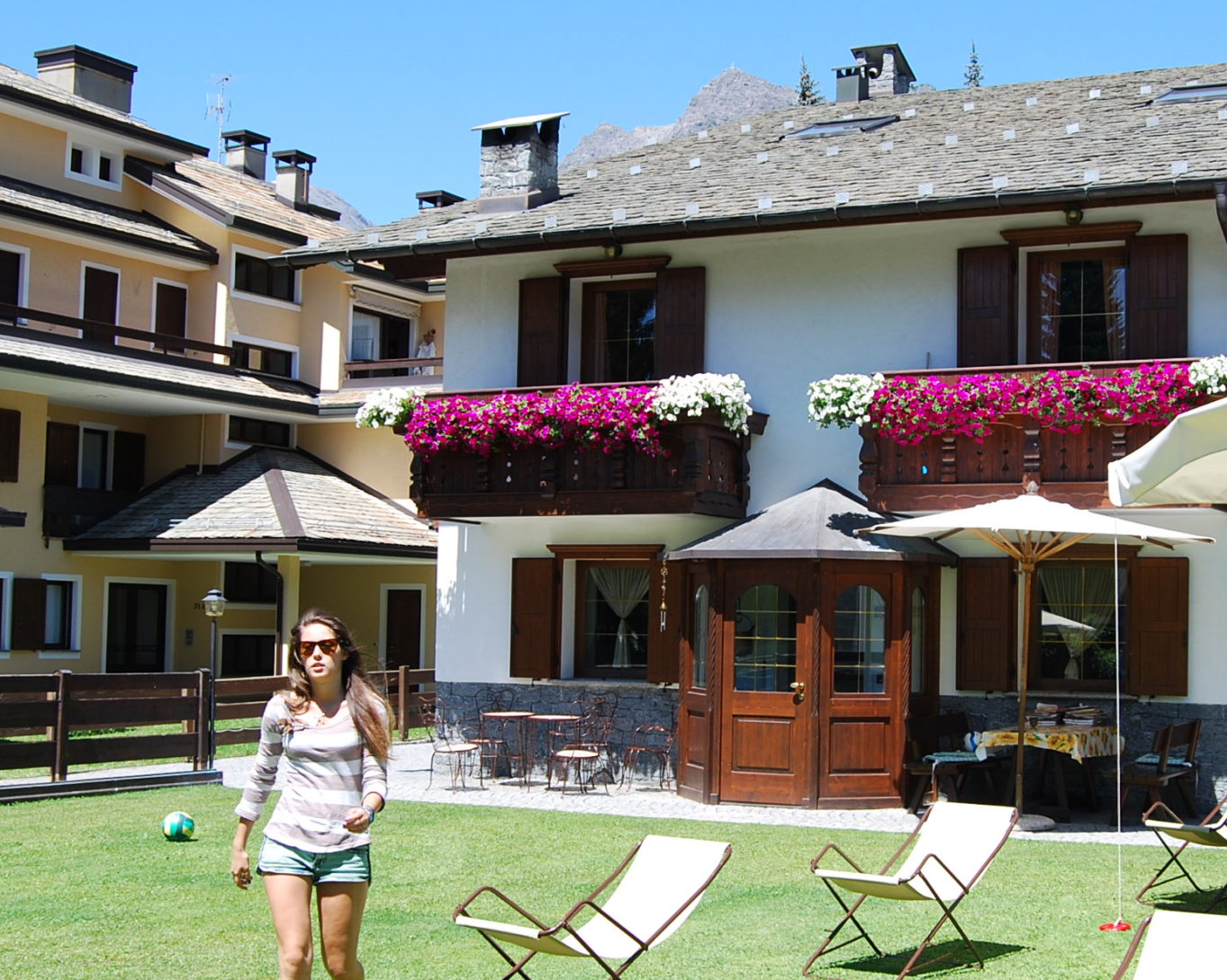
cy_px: 490
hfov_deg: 35.2
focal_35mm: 53
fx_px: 1924
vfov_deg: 28.6
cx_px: 771
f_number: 7.1
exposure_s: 1/200
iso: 100
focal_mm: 20
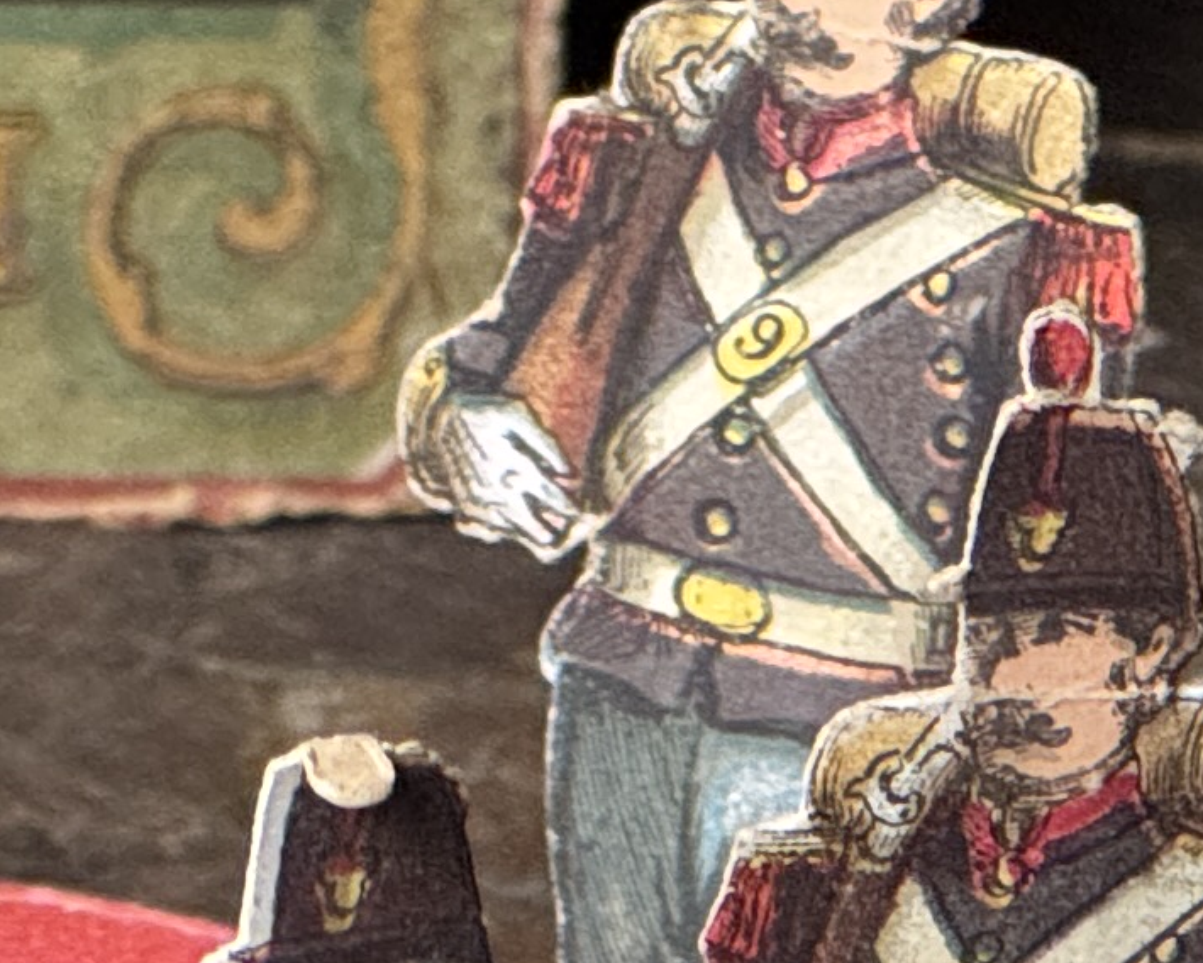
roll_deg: -3.3
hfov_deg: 4.5
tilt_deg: -25.1
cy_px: 1470
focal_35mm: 427
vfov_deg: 3.6
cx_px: 866
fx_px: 15203
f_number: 2.8
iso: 400
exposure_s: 1/60
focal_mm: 9
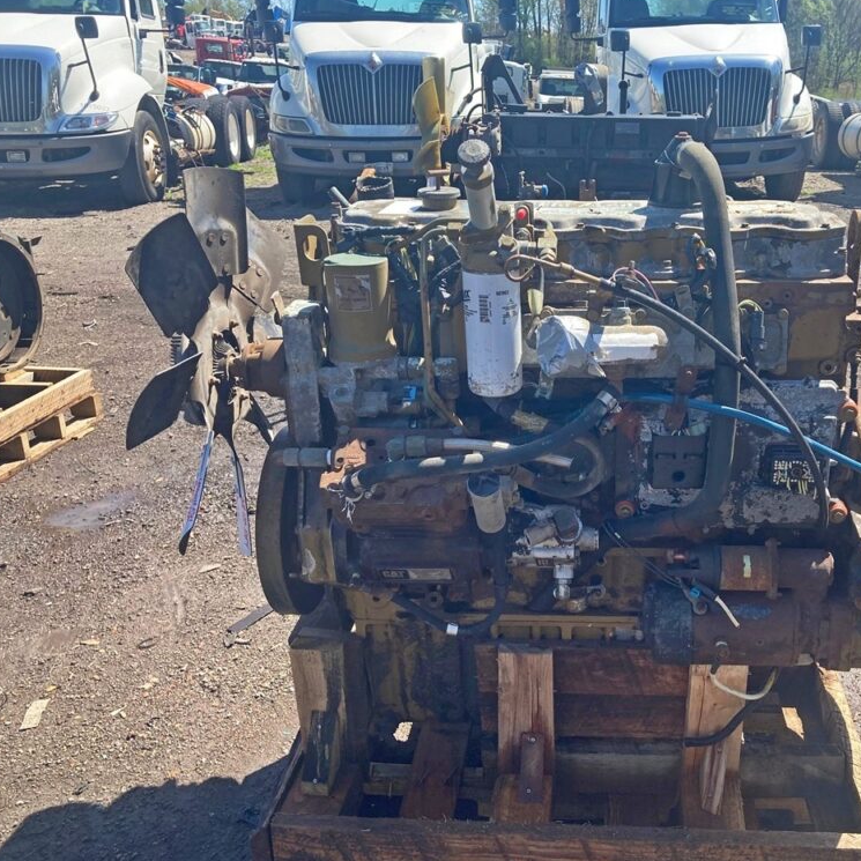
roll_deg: -1.6
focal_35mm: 34
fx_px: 957
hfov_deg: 47.6
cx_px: 579
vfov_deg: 48.4
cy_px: 426
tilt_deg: -19.9
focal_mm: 3.99
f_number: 1.8
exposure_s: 1/521
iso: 20
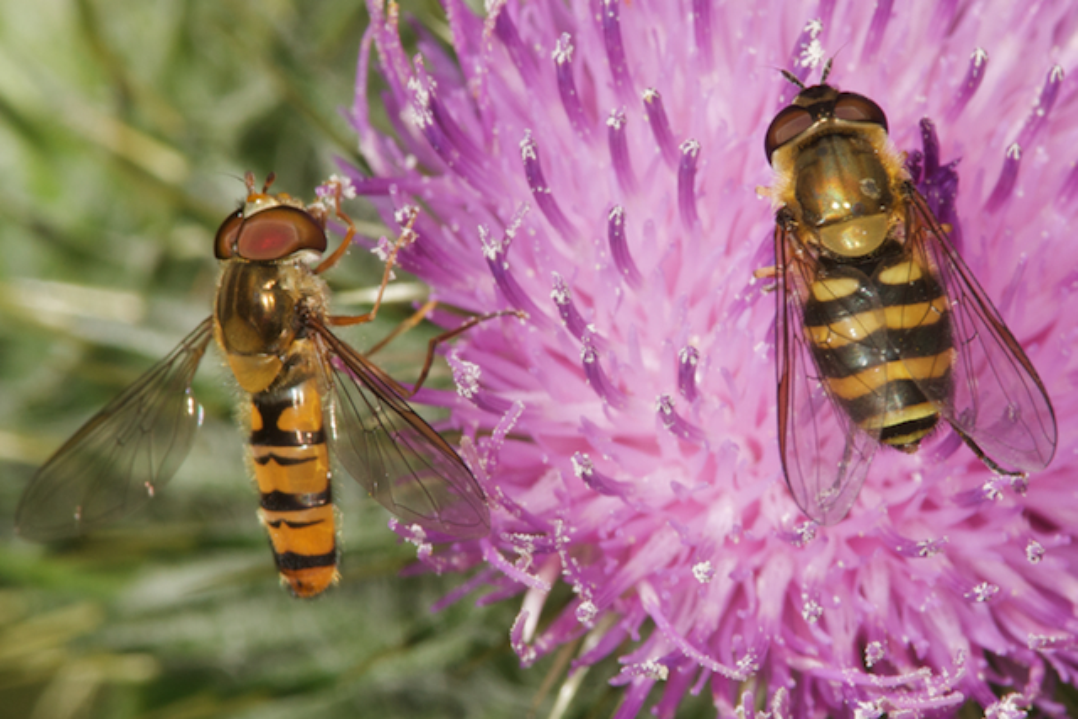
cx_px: 539
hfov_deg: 7.6
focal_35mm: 270
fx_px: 8086
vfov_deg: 5.1
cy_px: 360
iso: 200
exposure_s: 1/200
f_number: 13
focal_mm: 180
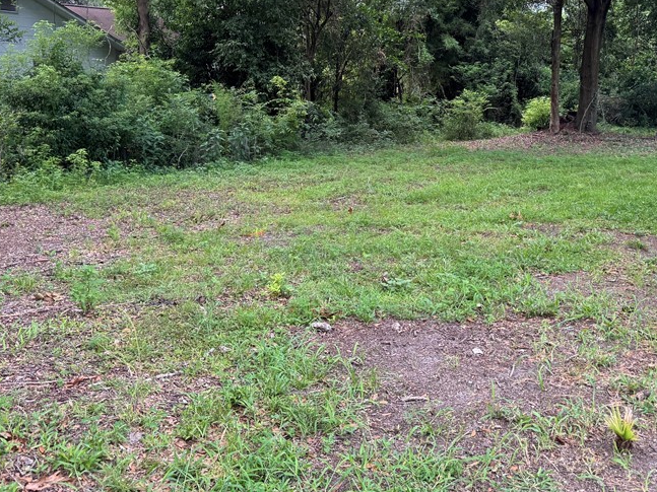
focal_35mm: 38
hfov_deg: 49.0
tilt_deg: -0.6
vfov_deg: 36.5
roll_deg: +1.2
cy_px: 104
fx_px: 721
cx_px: 342
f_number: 1.78
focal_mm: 6.76
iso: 160
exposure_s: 1/121
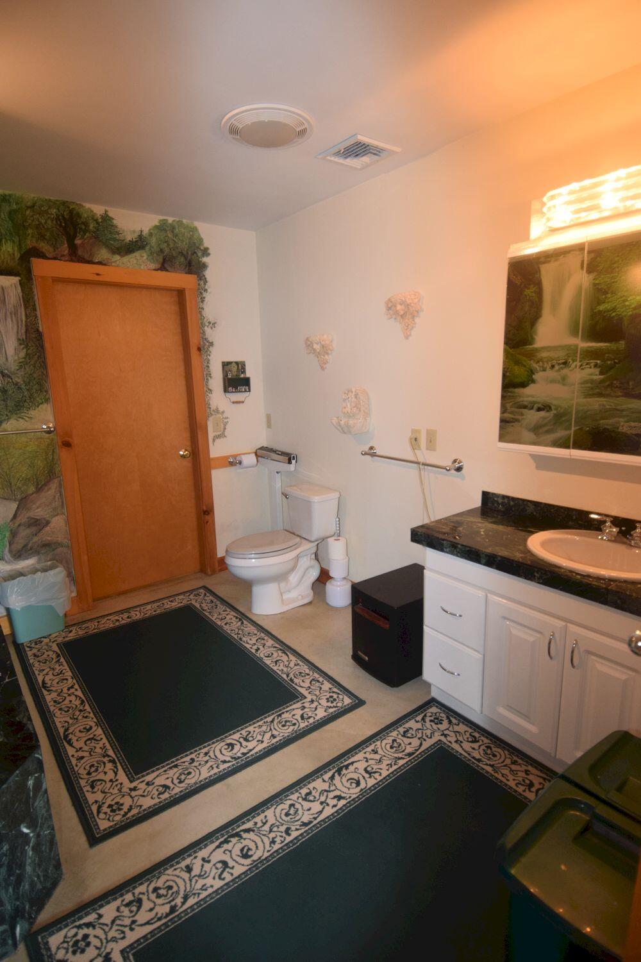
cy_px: 481
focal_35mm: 18
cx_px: 320
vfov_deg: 90.0
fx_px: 481
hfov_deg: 67.4
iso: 800
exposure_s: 1/60
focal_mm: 12
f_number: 4
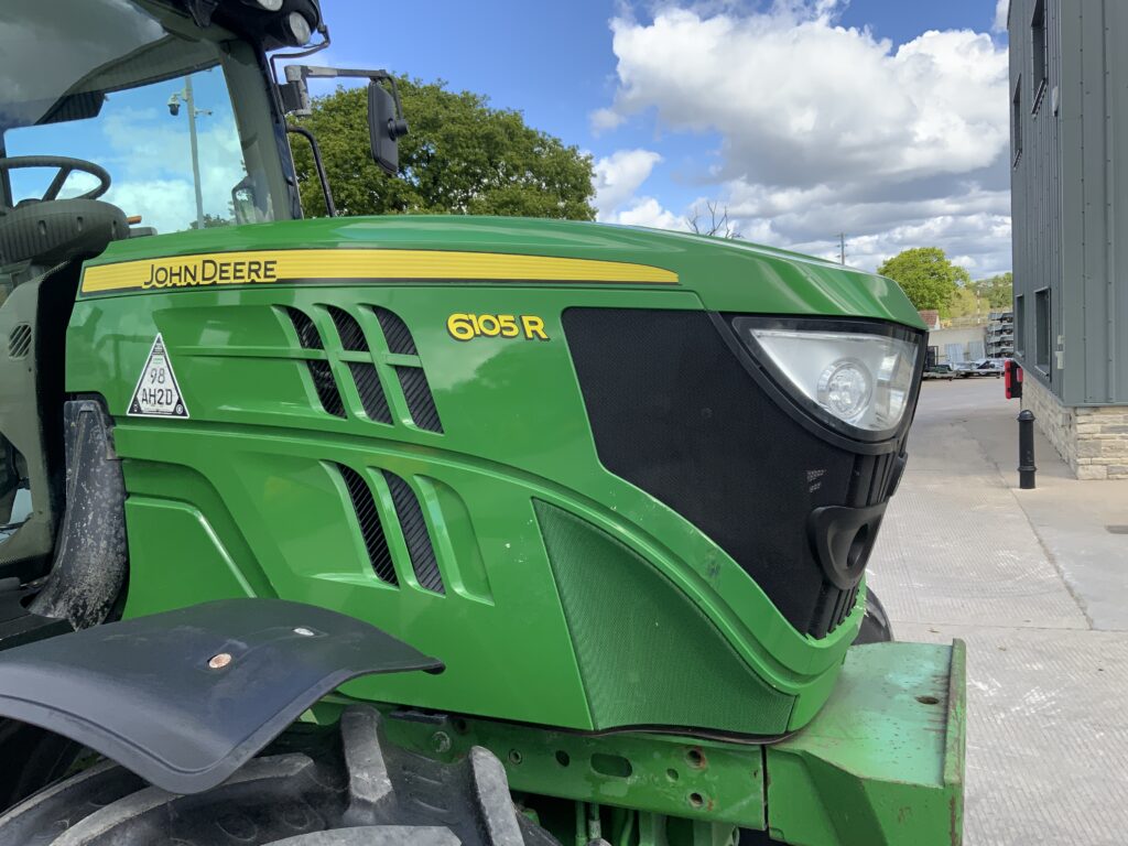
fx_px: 945
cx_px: 564
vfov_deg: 48.2
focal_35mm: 29
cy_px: 423
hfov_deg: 61.7
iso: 16
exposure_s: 1/816
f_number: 1.8
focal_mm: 3
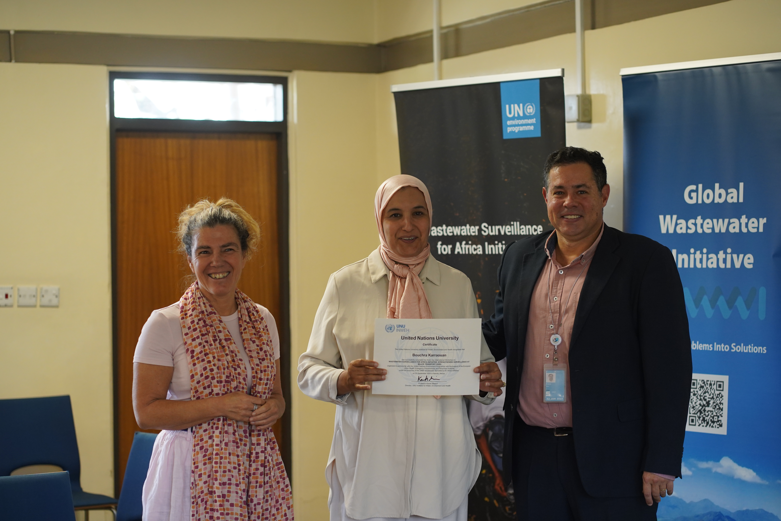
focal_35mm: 85
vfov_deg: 16.1
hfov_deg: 23.9
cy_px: 260
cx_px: 390
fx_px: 1844
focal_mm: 85
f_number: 3.2
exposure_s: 1/160
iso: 1600
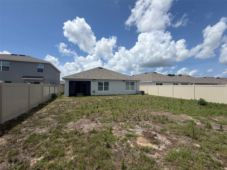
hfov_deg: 102.1
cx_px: 114
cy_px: 85
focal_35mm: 14
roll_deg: +0.8
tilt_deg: +1.3
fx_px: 92
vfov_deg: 85.7
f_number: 2.2
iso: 20
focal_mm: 2.22
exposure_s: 1/1399
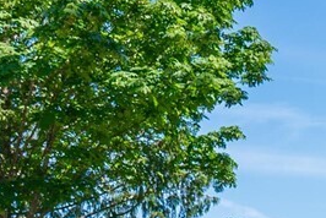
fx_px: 2076
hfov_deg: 8.7
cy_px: 503
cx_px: 563
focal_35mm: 229
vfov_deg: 5.8
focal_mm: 36
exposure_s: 1/100
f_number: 7.1
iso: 80
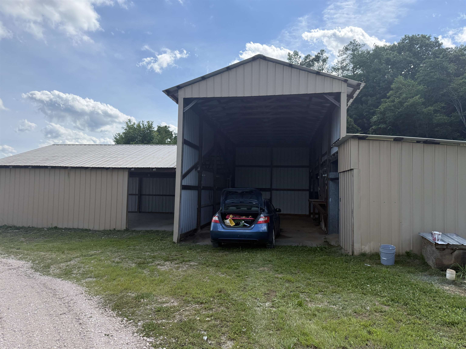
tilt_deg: +4.6
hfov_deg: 71.6
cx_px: 233
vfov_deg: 56.8
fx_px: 323
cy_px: 174
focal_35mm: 24
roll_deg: -1.2
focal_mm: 6.76
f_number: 1.78
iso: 100
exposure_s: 1/4673
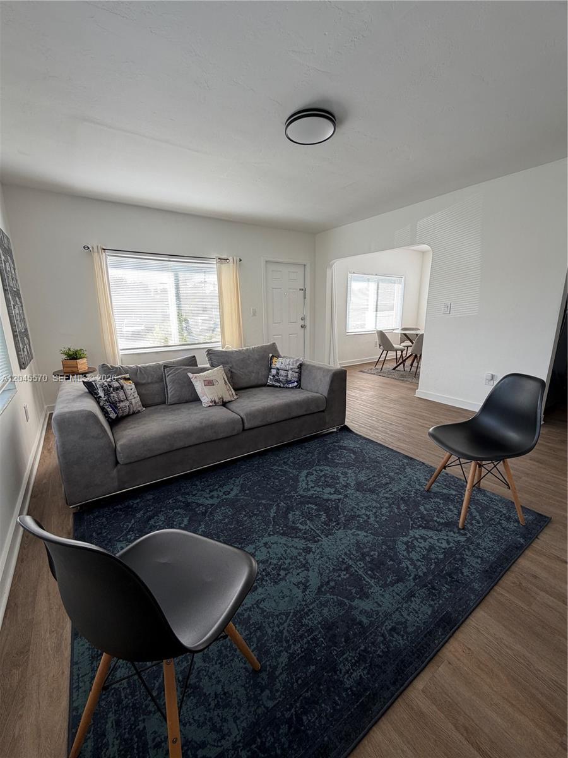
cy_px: 379
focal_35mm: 14
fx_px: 306
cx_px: 284
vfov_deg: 102.1
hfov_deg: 85.7
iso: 40
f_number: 2.2
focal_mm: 2.22
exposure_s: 1/127
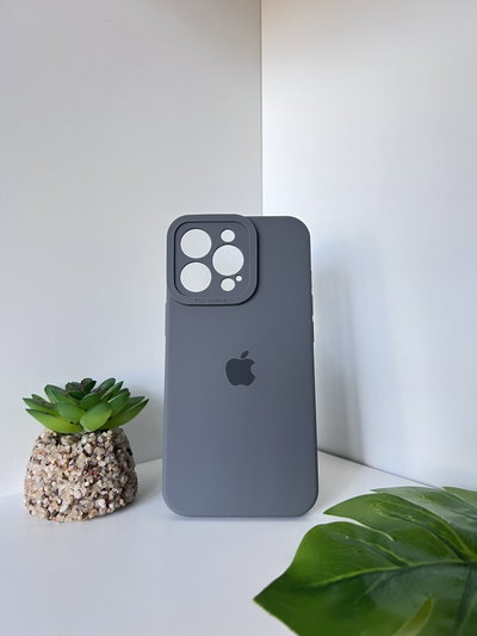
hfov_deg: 53.1
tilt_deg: -4.1
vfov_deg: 67.3
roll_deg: +2.5
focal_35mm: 26
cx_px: 238
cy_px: 318
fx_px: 478
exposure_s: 1/60
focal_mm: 5.7
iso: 250
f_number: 1.5
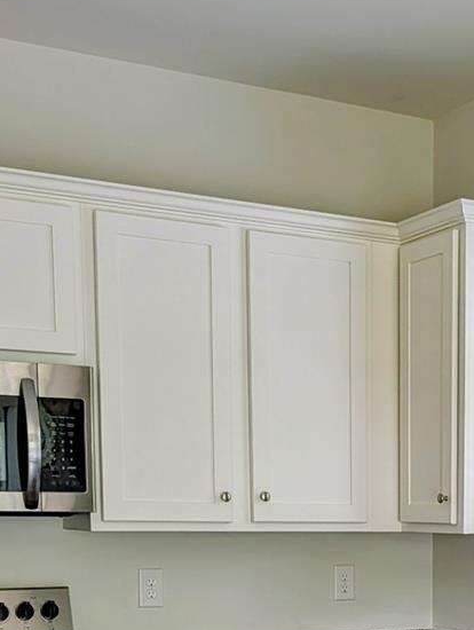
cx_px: 423
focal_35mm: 67
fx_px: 1220
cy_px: 698
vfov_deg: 26.6
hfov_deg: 21.5
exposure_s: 1/141
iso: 80
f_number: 1.68
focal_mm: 6.9
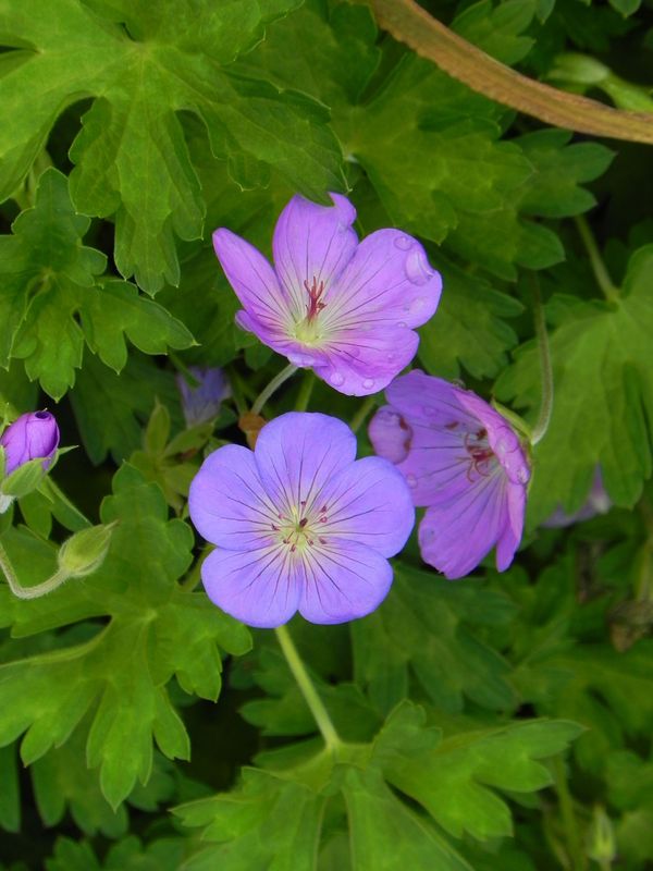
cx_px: 326
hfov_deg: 6.0
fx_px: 6213
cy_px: 436
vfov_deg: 8.0
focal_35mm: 247
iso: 160
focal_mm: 44
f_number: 5
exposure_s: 1/320
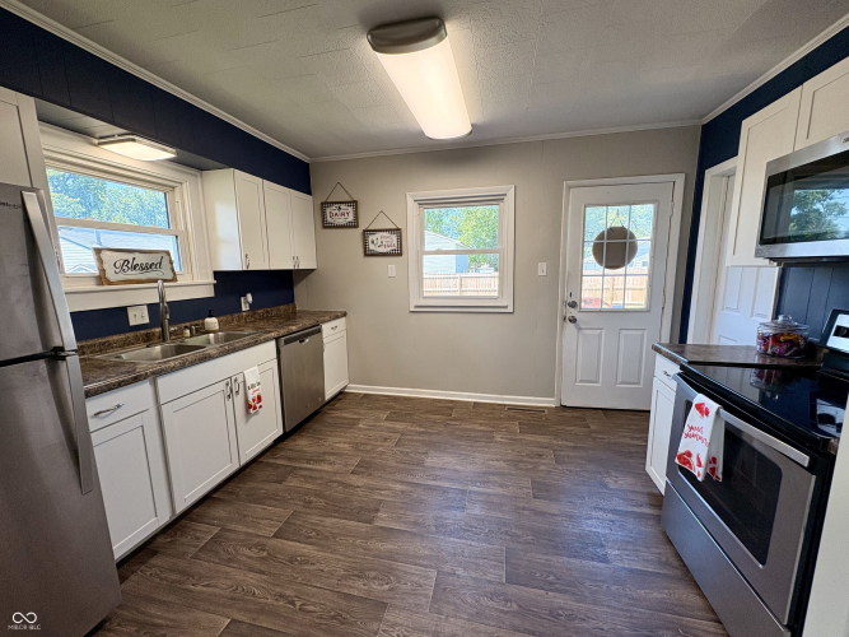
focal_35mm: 14
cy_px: 318
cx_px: 424
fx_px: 343
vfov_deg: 85.7
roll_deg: +1.1
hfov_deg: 102.1
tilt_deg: -8.8
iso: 100
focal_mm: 2.22
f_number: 2.2
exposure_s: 1/129
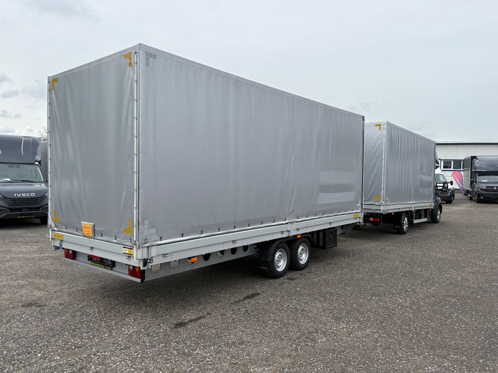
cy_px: 186
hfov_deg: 67.3
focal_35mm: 26
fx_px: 374
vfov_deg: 53.1
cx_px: 249
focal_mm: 5.96
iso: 50
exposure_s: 1/2985
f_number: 1.6
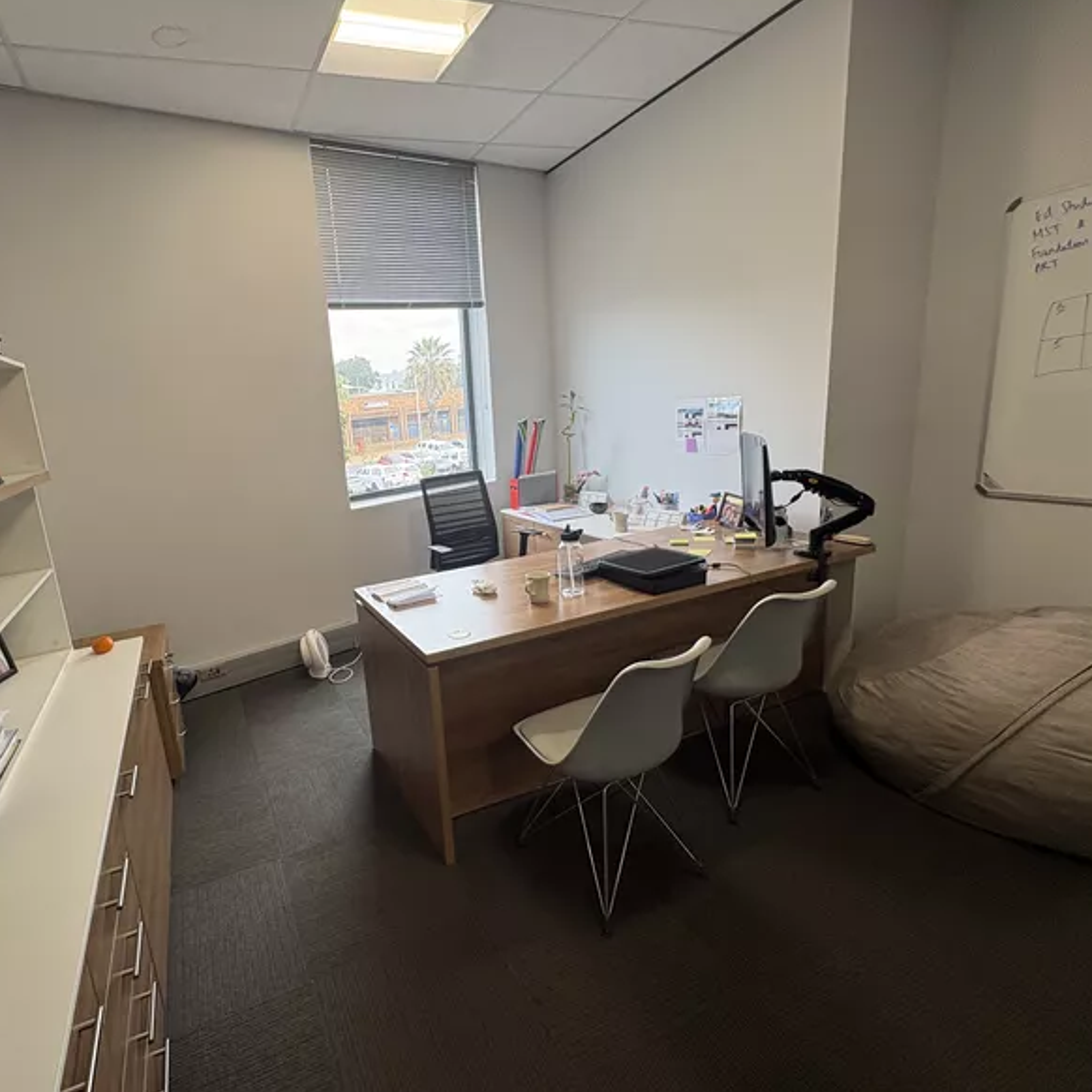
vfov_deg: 84.0
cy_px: 542
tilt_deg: -12.2
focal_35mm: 17
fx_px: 607
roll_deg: +6.3
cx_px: 398
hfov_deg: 82.1
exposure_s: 1/100
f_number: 2.2
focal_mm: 2.22
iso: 64
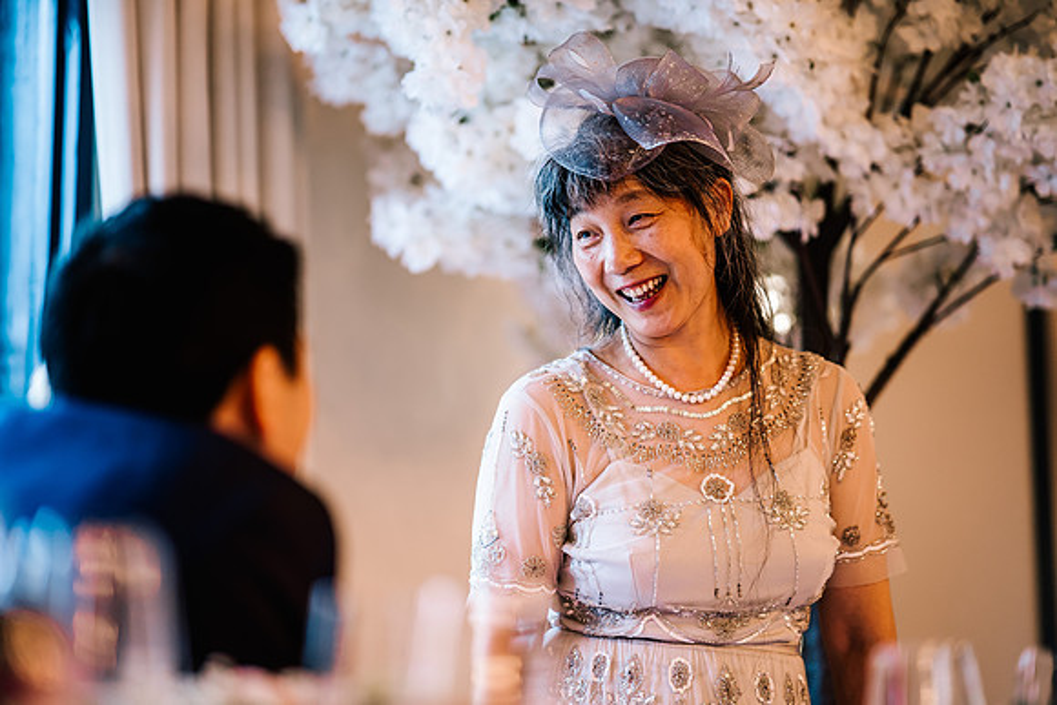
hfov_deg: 23.9
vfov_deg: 16.1
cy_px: 352
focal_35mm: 85
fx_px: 2496
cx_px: 528
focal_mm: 85
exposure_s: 1/250
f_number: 1.4
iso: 640
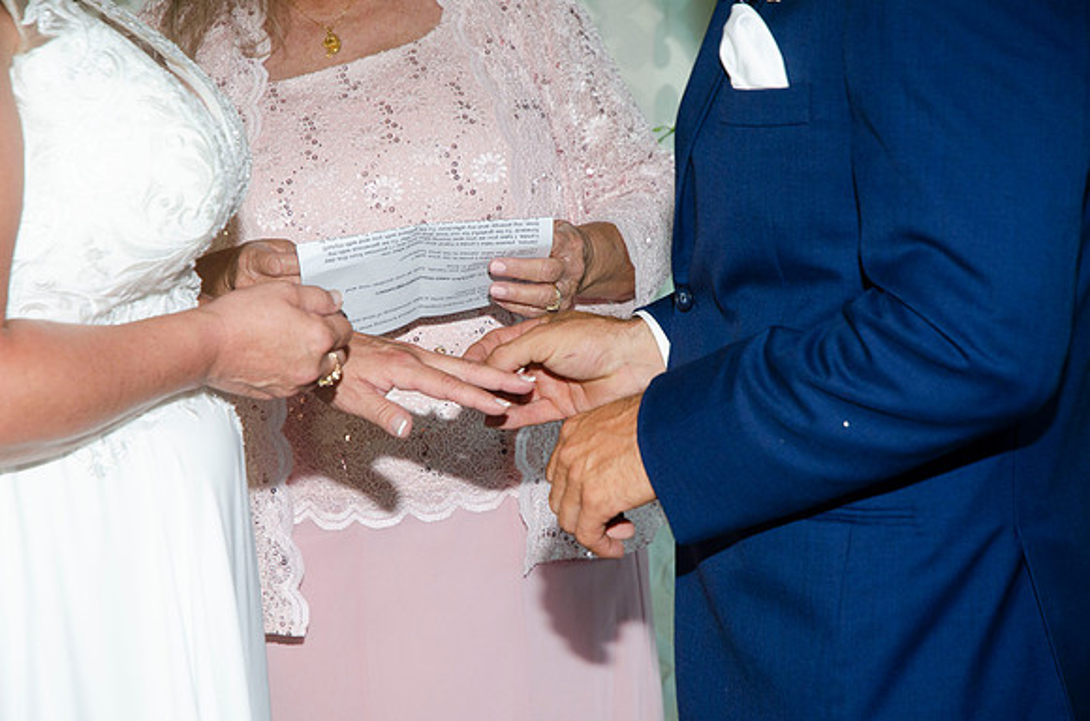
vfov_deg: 13.0
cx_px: 545
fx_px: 3172
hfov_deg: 19.5
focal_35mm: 105
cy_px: 360
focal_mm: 70
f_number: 5.6
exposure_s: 1/125
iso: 400
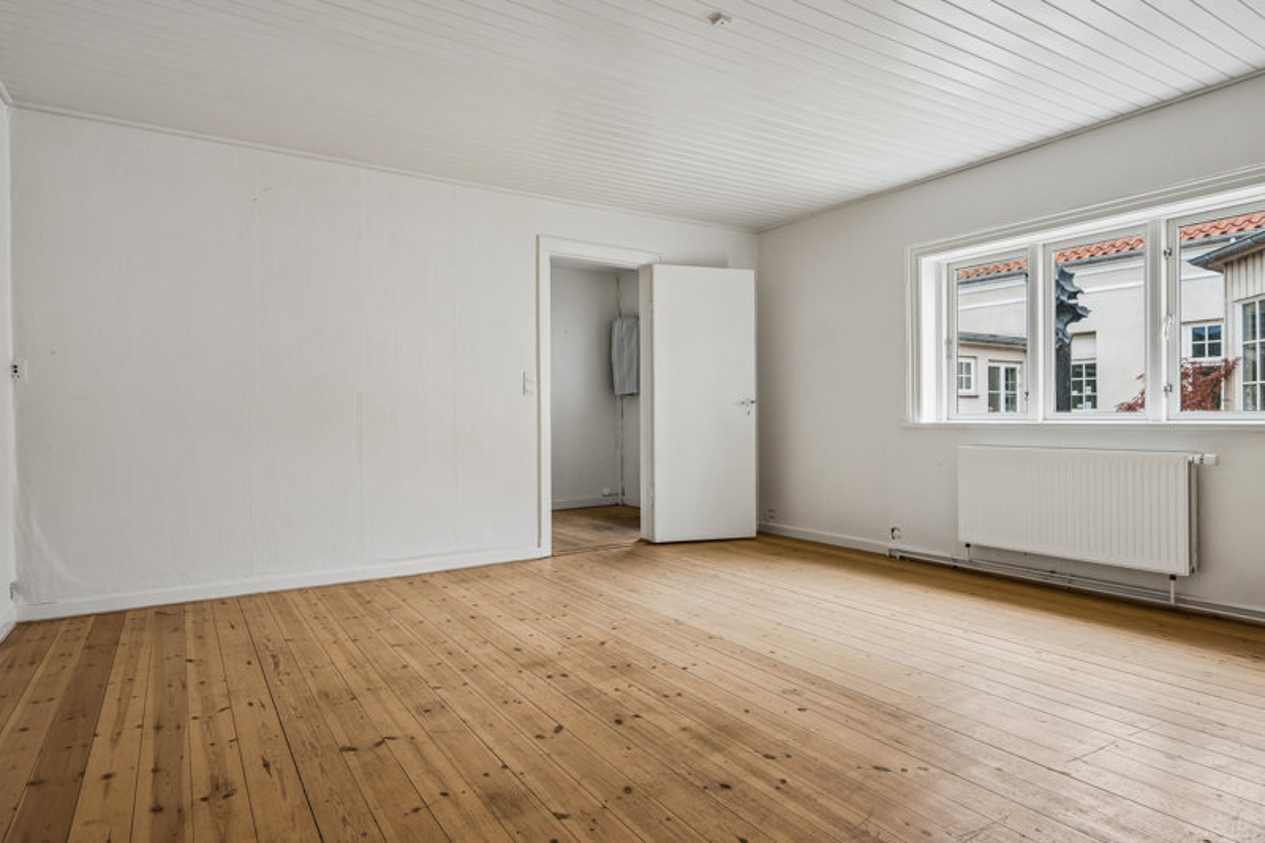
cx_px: 632
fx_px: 685
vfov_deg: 63.2
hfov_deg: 85.4
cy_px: 422
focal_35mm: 20
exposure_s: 1/40
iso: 400
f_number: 6.3
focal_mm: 19.5
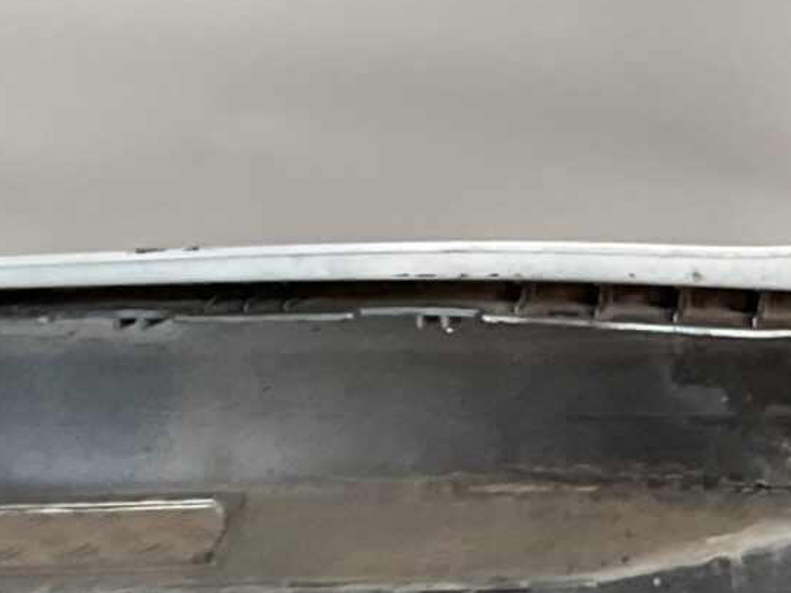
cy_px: 692
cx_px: 1232
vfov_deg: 10.6
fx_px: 3129
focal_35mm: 137
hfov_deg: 13.5
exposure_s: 1/60
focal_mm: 3
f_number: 1.8
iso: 40
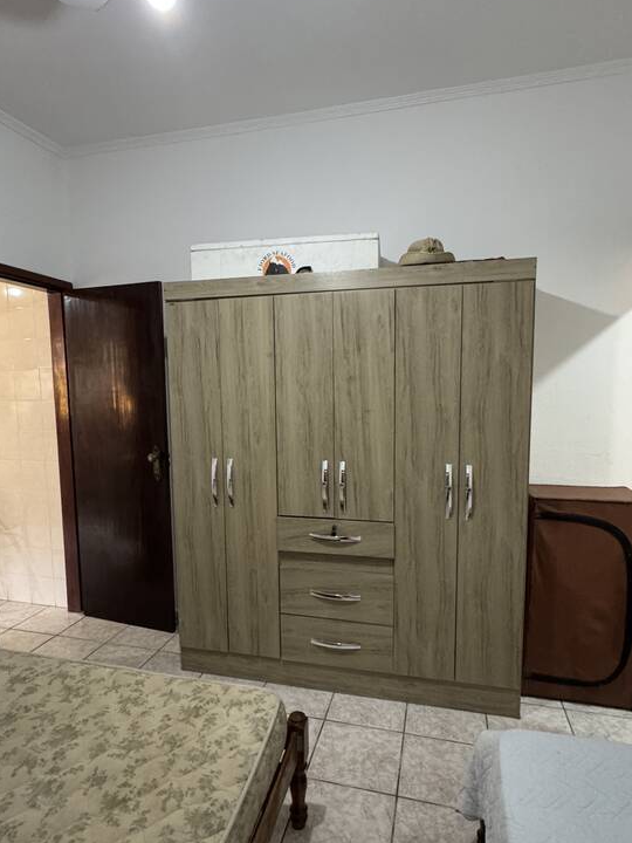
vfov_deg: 78.9
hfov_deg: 63.4
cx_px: 301
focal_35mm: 21
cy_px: 446
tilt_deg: -5.8
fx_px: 511
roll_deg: +1.0
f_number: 2.2
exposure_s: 1/60
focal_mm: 2.22
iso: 640
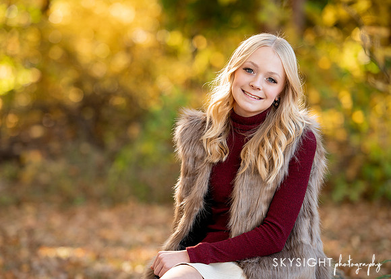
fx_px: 1852
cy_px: 140
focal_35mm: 167
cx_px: 178
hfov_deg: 12.0
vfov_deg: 8.6
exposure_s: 1/500
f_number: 3.2
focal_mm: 155
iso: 640
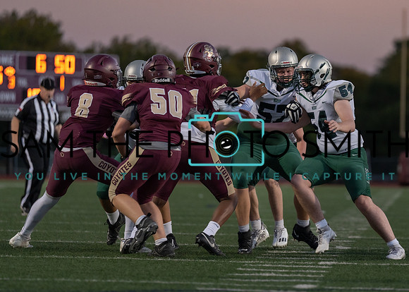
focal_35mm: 288
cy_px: 126
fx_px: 3347
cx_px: 297
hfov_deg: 7.0
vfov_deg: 5.0
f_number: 2.8
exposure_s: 1/1000
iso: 1250
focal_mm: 200
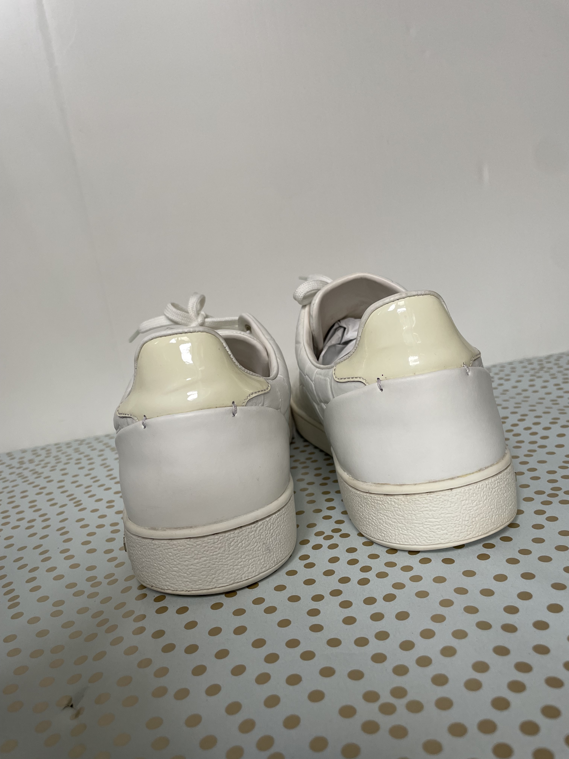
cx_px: 284
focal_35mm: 26
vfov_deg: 67.3
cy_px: 380
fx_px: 570
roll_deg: +10.1
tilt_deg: -11.9
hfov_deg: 53.1
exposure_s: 1/107
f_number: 1.6
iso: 125
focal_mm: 4.2
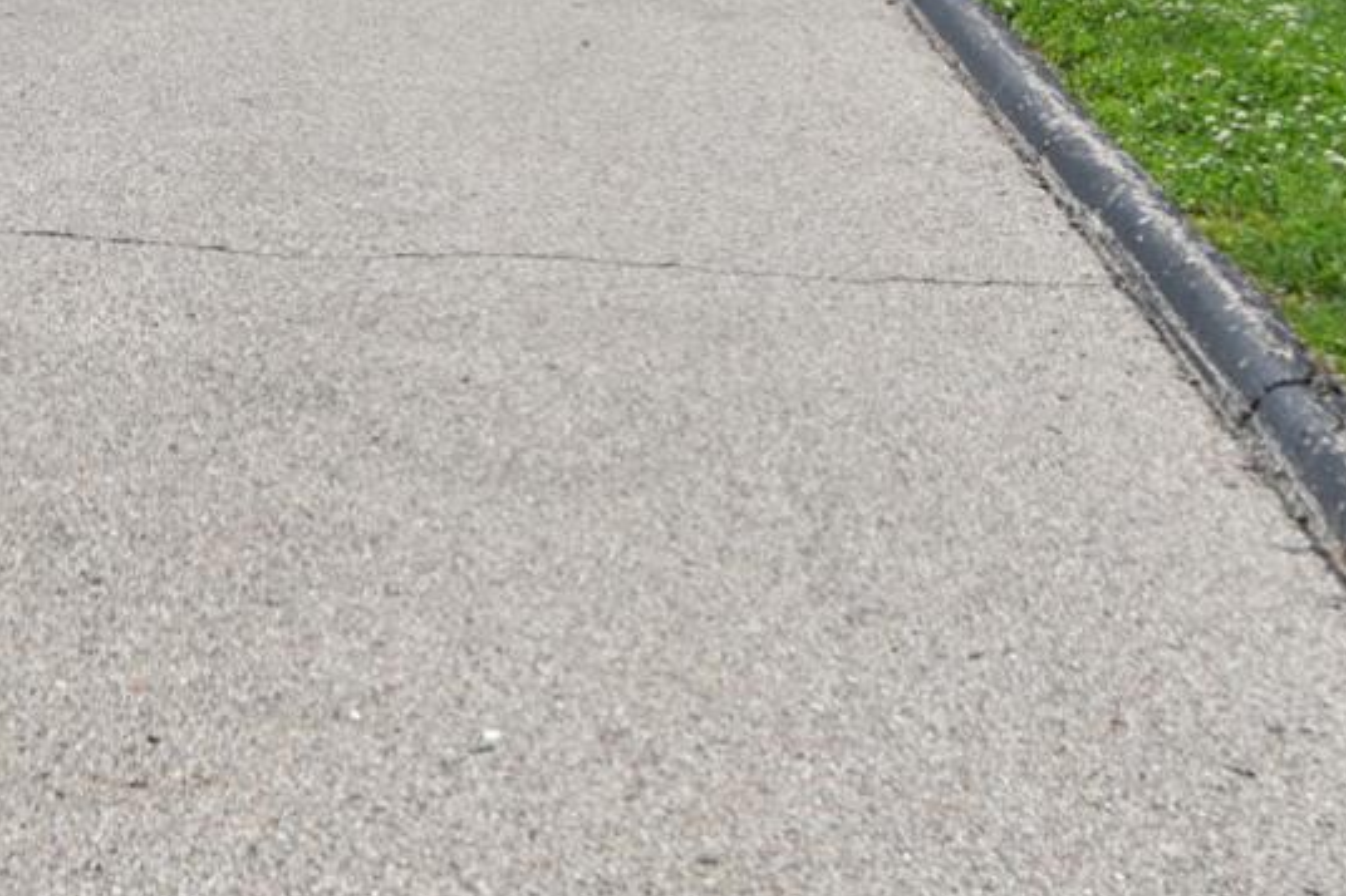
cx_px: 113
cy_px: -259
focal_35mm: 98
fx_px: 3663
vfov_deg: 13.5
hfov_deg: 20.4
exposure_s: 1/400
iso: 200
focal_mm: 35
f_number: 10
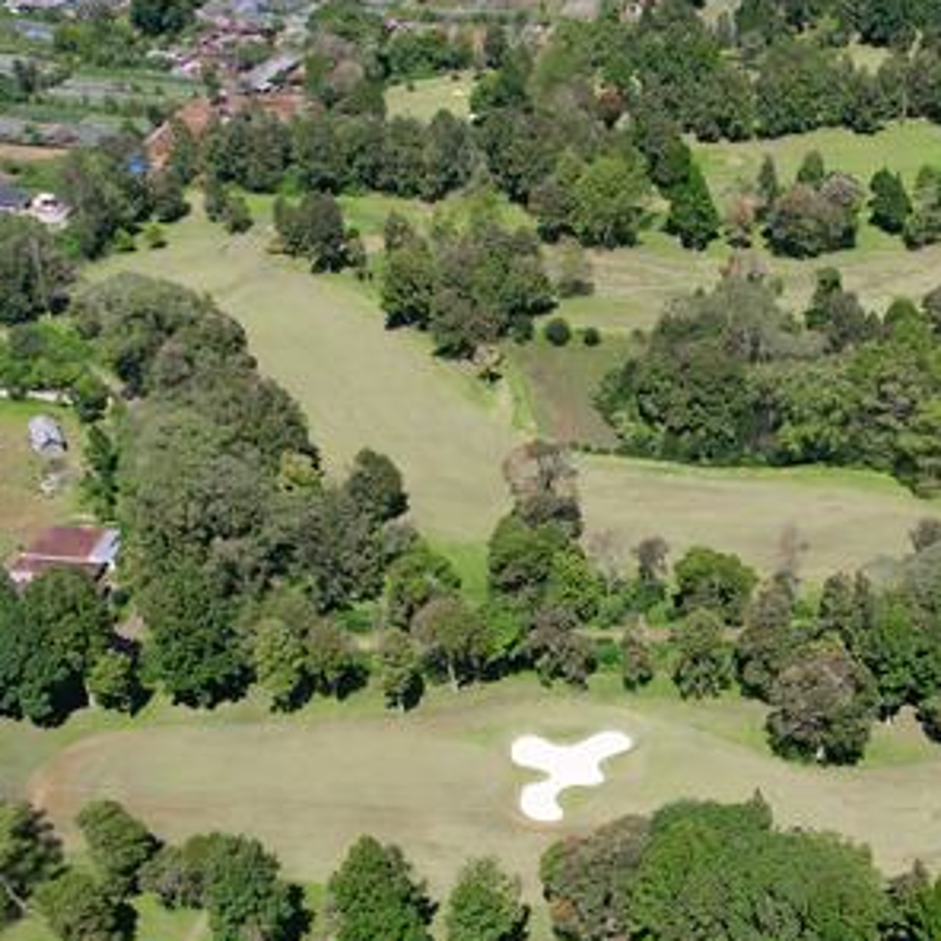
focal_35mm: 53
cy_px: 707
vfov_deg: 31.6
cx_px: 703
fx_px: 1630
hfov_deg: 31.6
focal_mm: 8.38
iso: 100
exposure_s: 1/1500
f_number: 2.8
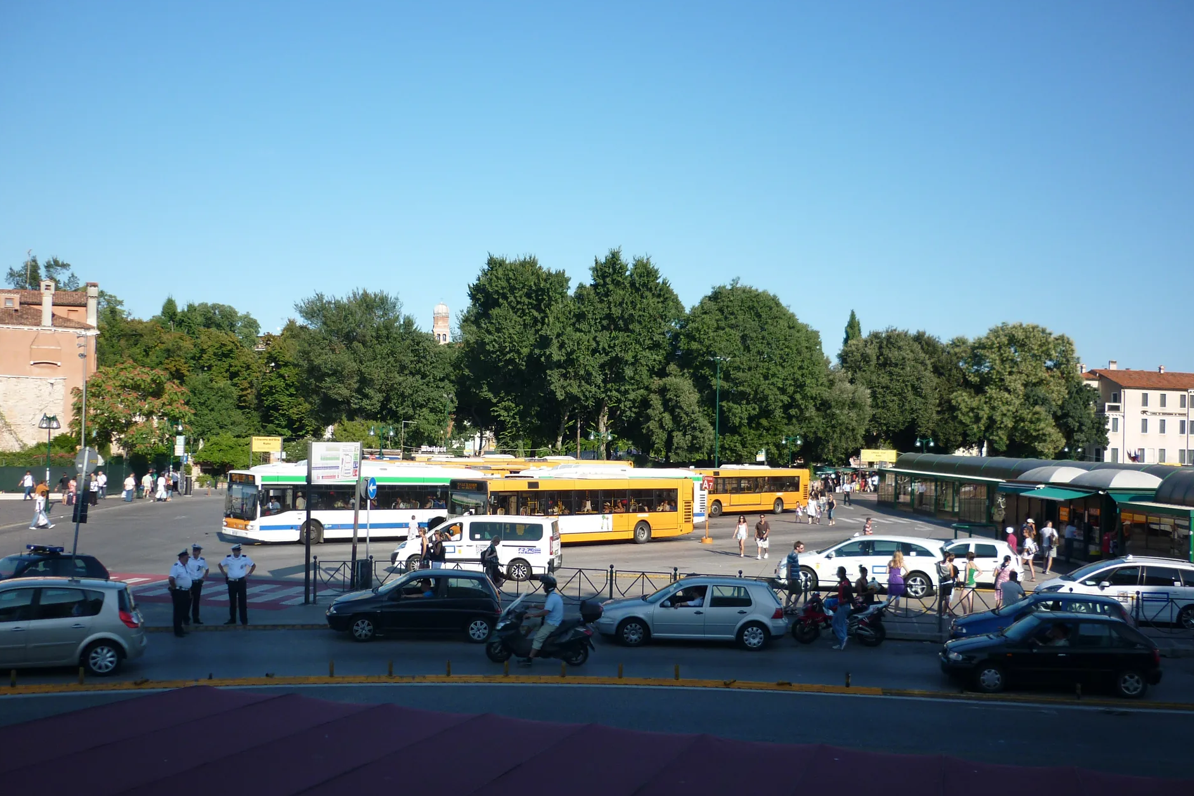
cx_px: 604
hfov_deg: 54.4
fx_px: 1161
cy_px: 408
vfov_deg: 37.8
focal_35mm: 35
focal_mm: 5.5
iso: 80
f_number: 8
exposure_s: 1/125
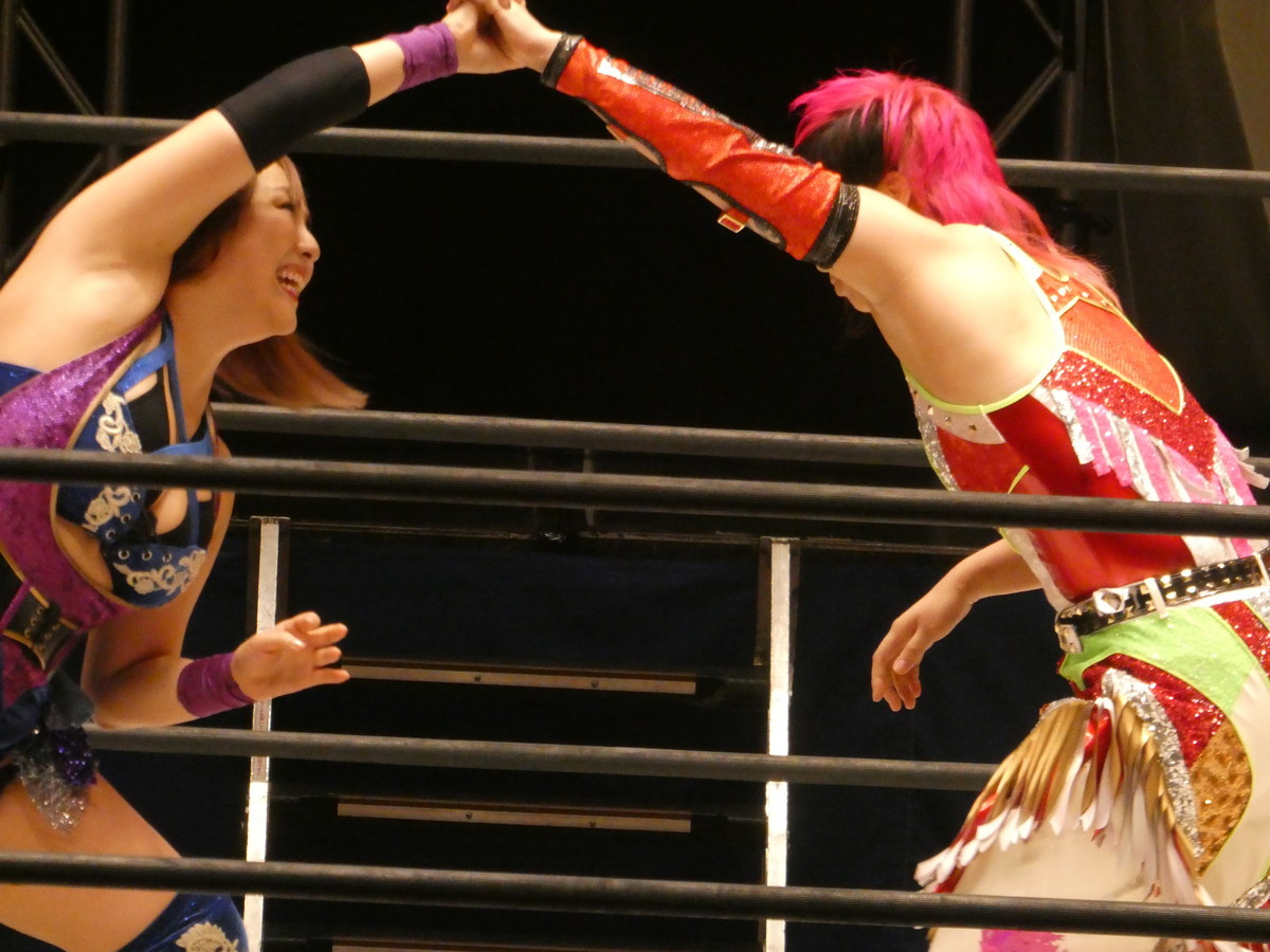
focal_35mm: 431
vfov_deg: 3.5
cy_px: 476
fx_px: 15813
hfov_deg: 4.6
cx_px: 635
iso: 1600
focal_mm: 77.3
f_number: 6
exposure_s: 1/250
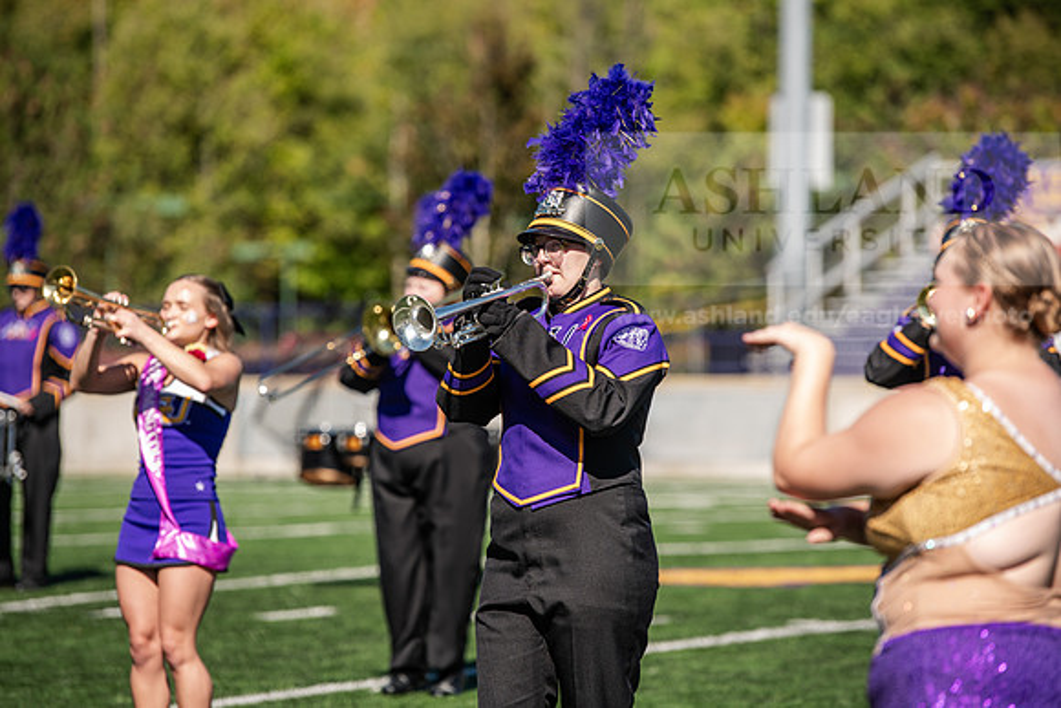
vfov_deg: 7.4
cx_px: 530
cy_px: 354
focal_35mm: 185
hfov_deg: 11.1
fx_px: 5453
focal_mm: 185
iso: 50
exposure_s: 1/320
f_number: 4
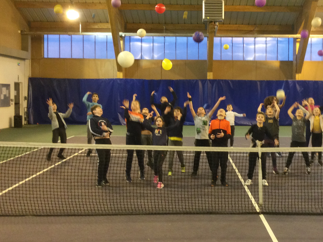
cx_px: 211
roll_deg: -0.9
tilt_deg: -3.2
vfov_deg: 28.5
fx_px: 476
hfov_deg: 37.2
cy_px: 104
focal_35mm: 51
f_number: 2.4
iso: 100
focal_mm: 3.3
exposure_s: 1/33
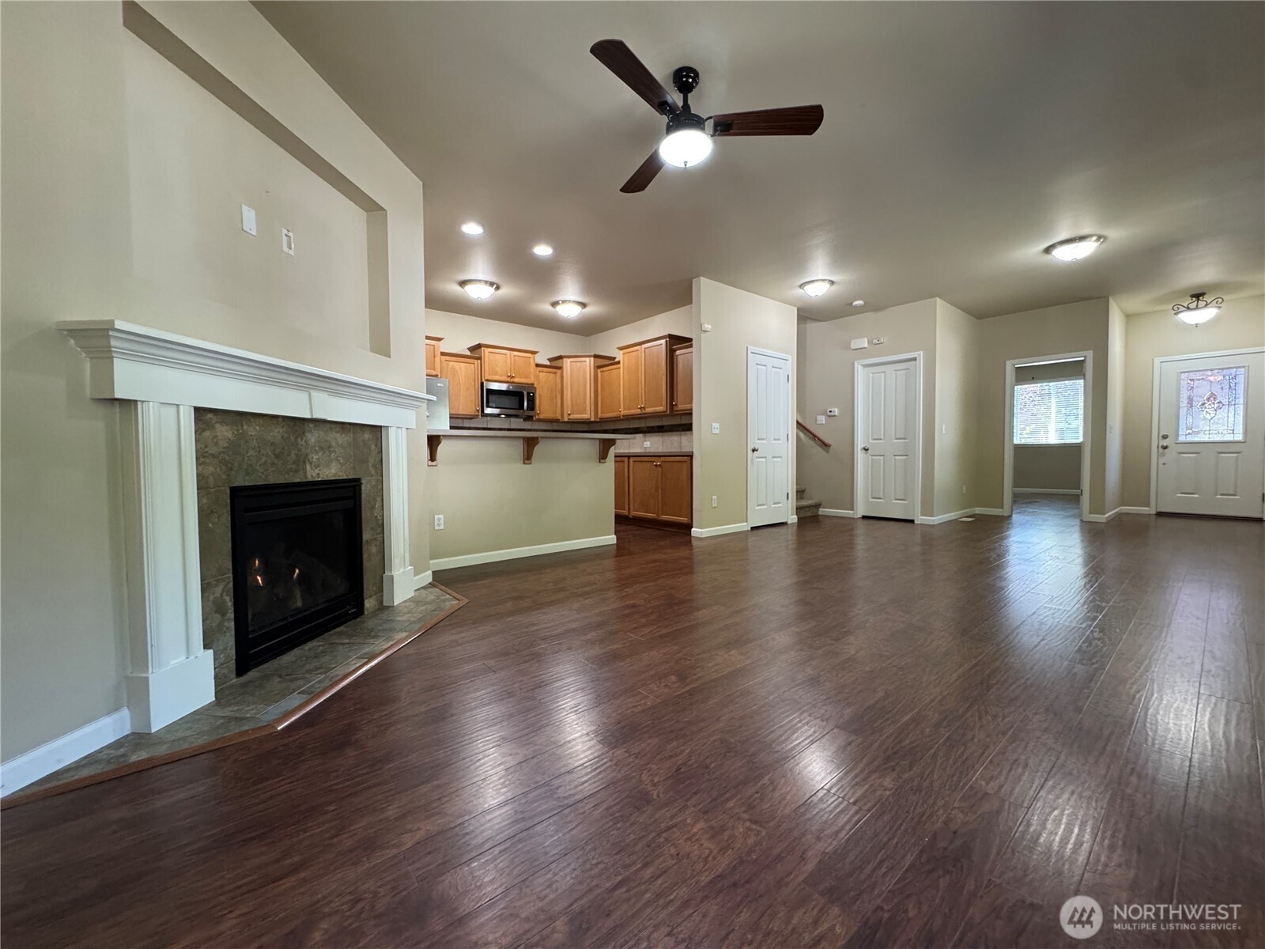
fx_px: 512
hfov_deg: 102.1
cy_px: 474
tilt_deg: -2.4
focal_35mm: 14
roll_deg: +0.5
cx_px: 632
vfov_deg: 85.7
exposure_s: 1/120
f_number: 2.2
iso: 320
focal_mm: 2.22
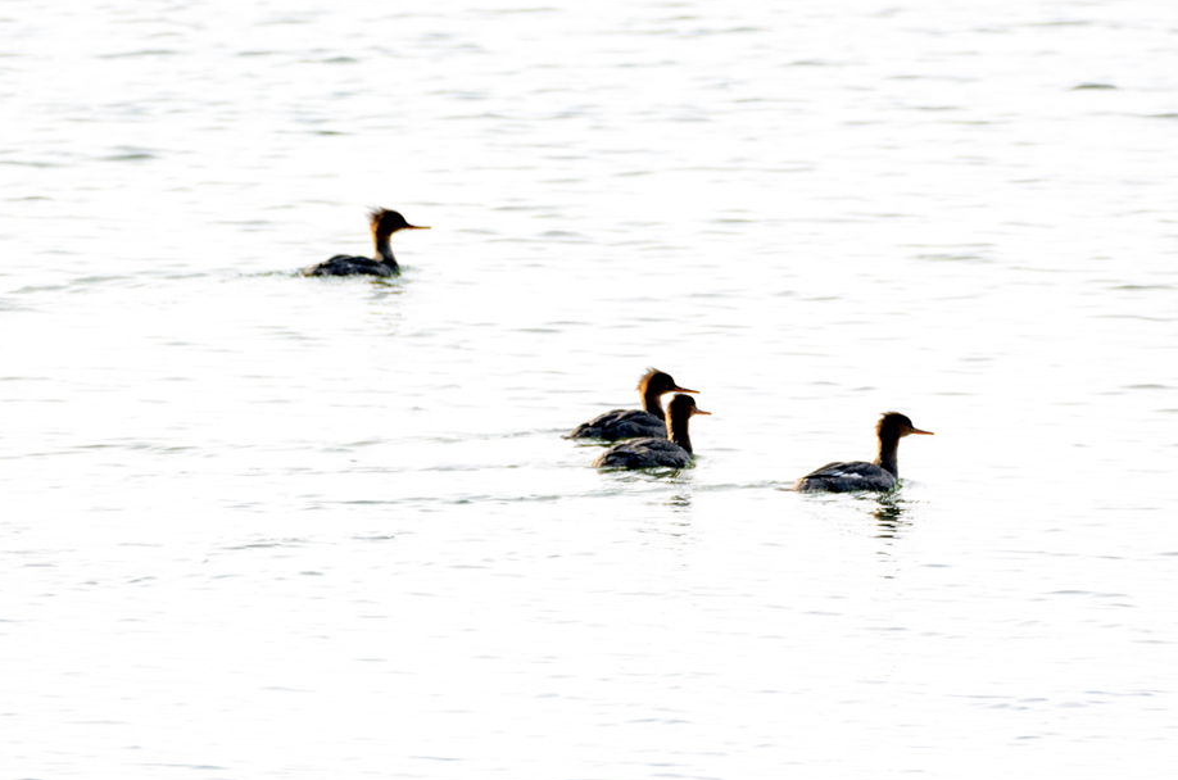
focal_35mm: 1029
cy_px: 421
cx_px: 661
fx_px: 33601
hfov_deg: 2.0
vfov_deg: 1.3
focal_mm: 600
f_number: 8
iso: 200
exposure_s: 1/350
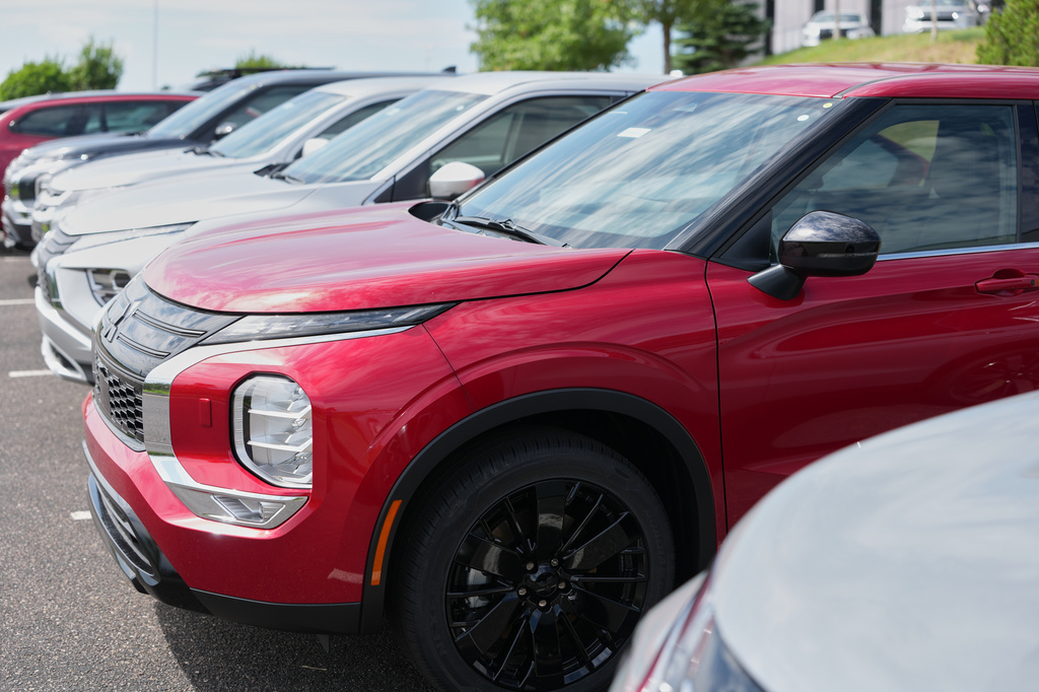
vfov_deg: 27.0
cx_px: 520
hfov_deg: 39.6
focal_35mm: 50
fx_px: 1443
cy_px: 346
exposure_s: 1/2000
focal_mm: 50
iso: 200
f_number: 2.8
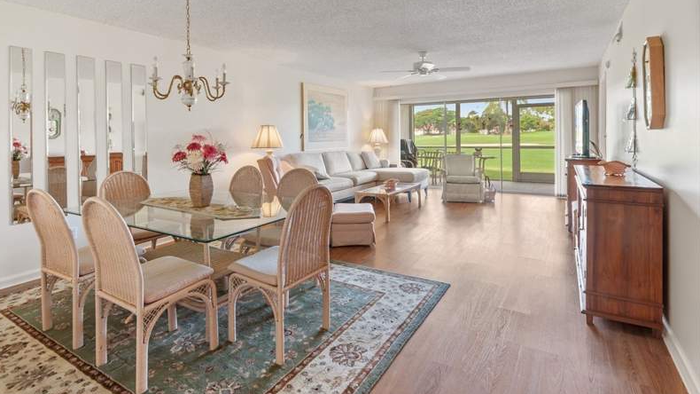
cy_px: 183
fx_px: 339
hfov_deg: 91.8
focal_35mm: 18
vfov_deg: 60.2
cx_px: 347
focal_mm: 11.5
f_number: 8
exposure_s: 1
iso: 200
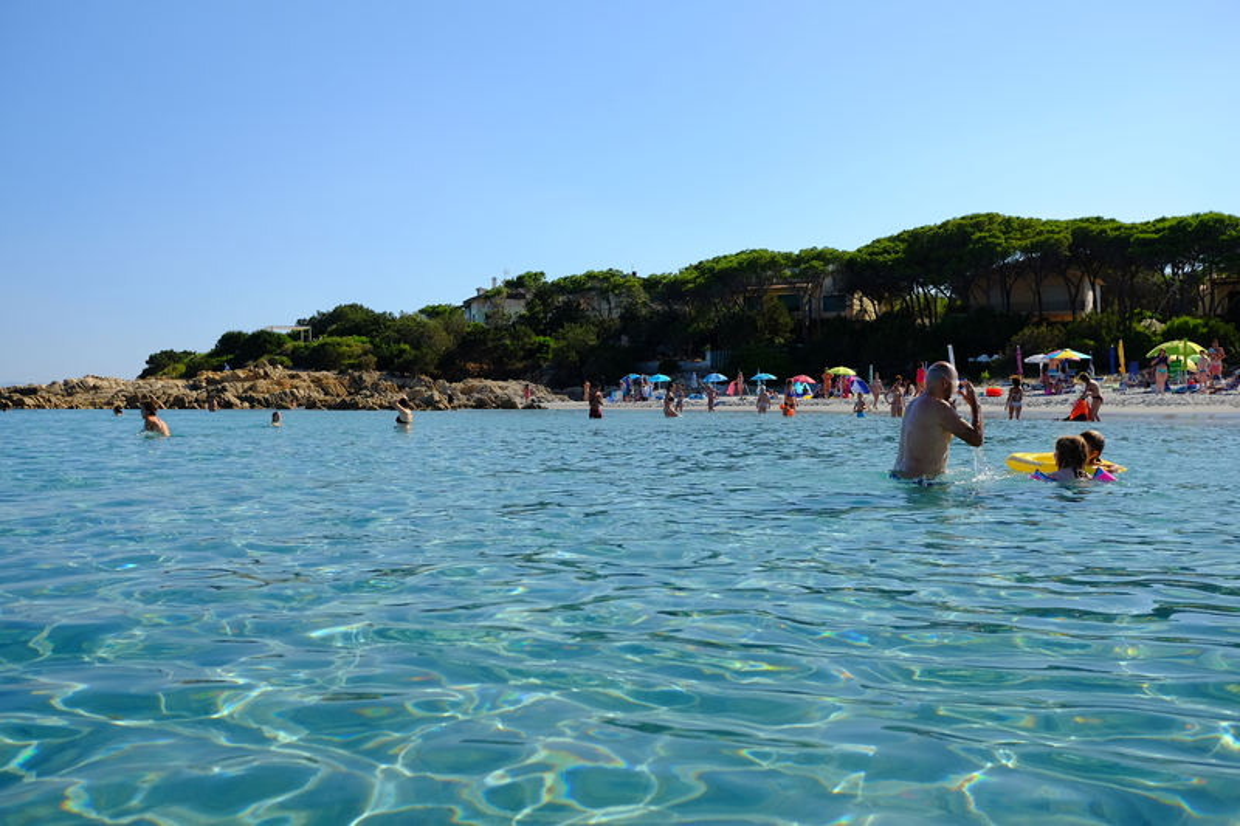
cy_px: 413
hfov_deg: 54.4
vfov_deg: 37.8
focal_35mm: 35
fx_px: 1205
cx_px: 620
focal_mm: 23
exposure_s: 1/750
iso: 400
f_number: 4
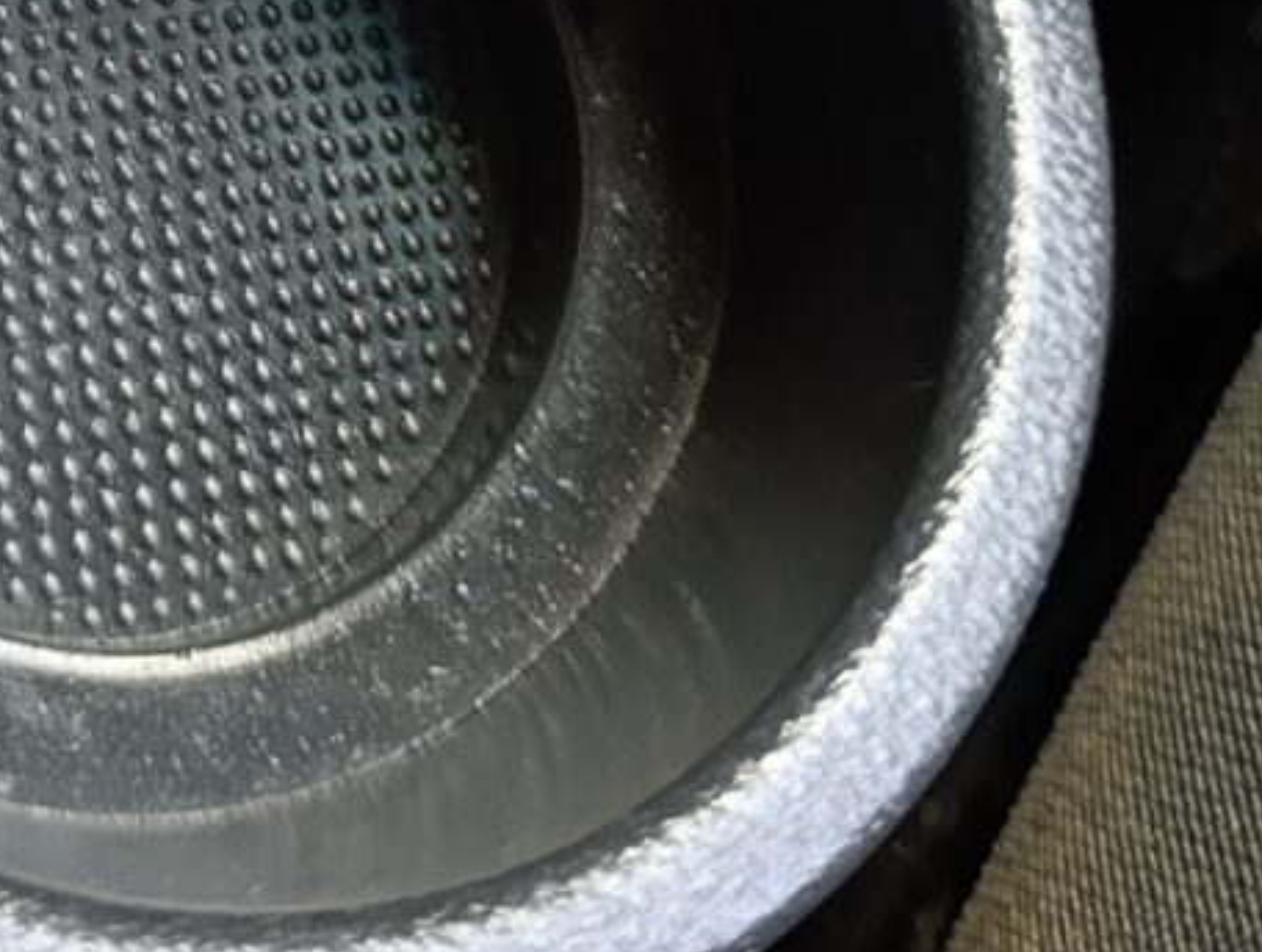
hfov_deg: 14.4
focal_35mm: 129
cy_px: -1378
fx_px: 4713
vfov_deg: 10.0
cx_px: -551
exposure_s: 1/100
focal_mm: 6.14
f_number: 1.6
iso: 800
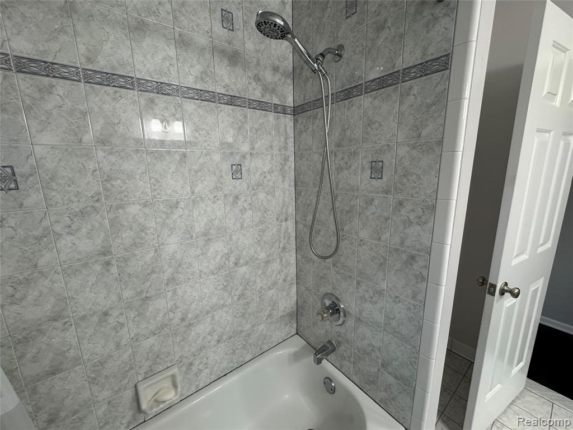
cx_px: 286
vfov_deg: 85.7
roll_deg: +0.5
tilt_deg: -11.9
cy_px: 215
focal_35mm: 14
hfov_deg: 102.1
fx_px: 232
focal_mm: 2.22
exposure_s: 1/60
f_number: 2.2
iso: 250
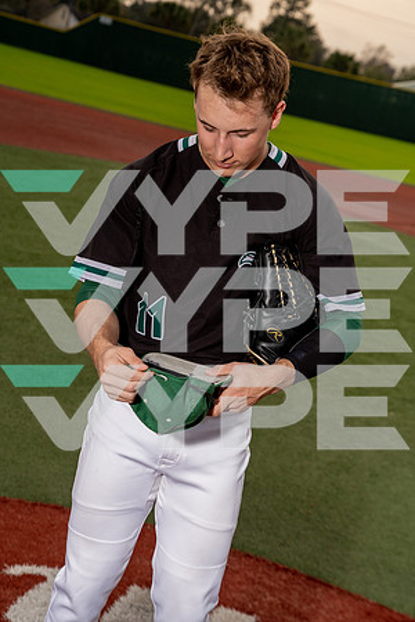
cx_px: 208
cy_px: 311
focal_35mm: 64
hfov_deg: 21.2
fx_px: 1107
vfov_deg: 31.4
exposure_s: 1/250
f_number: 5.6
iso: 250
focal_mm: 64
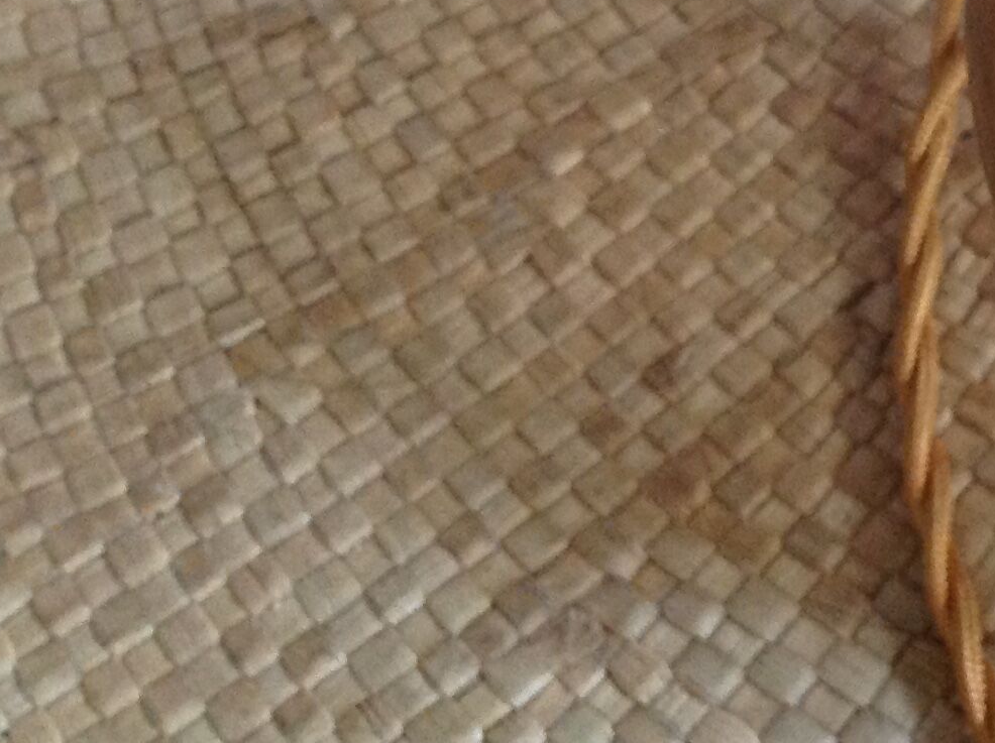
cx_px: 1259
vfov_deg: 15.4
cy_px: -184
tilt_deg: -52.1
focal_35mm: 92
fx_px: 2641
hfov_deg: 19.8
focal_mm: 4.28
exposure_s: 1/15
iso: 320
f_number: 2.4
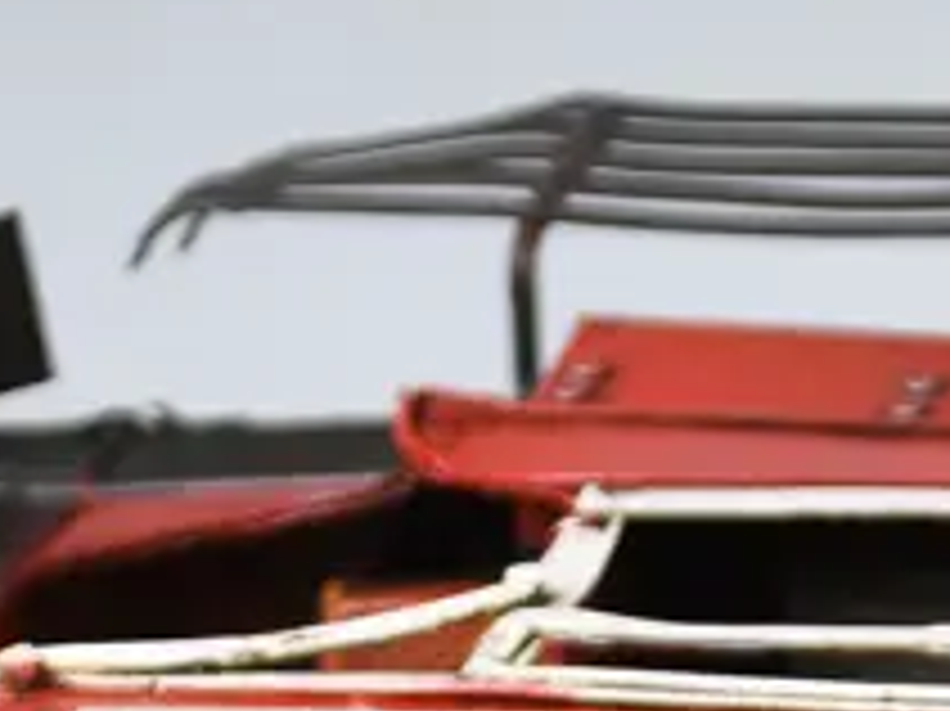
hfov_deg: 7.0
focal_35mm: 280
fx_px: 7680
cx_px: 1283
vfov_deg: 5.2
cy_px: 1271
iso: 400
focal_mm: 40
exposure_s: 1/125
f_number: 5.6
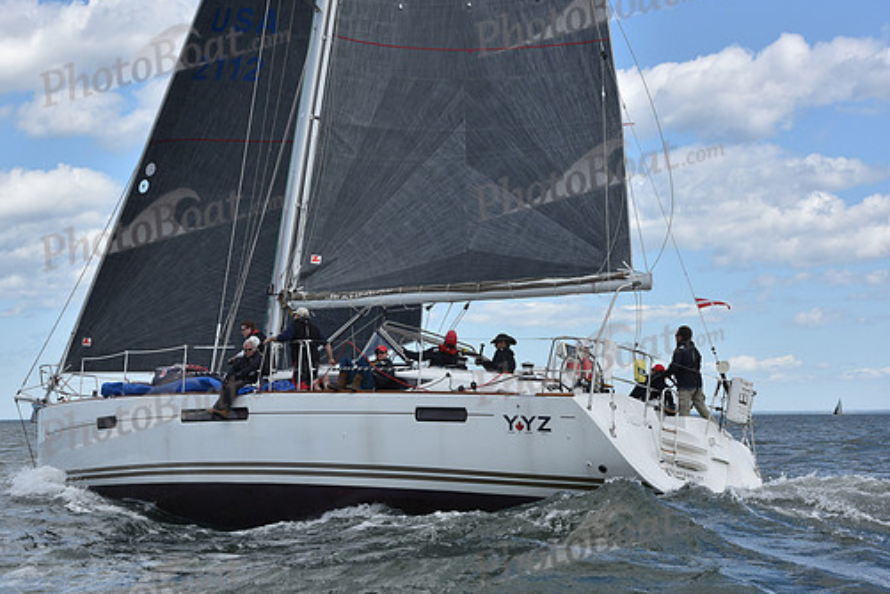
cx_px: 384
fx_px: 2002
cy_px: 293
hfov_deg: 25.0
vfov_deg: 16.9
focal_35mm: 81
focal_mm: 70
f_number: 7.1
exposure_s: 1/1250
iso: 320
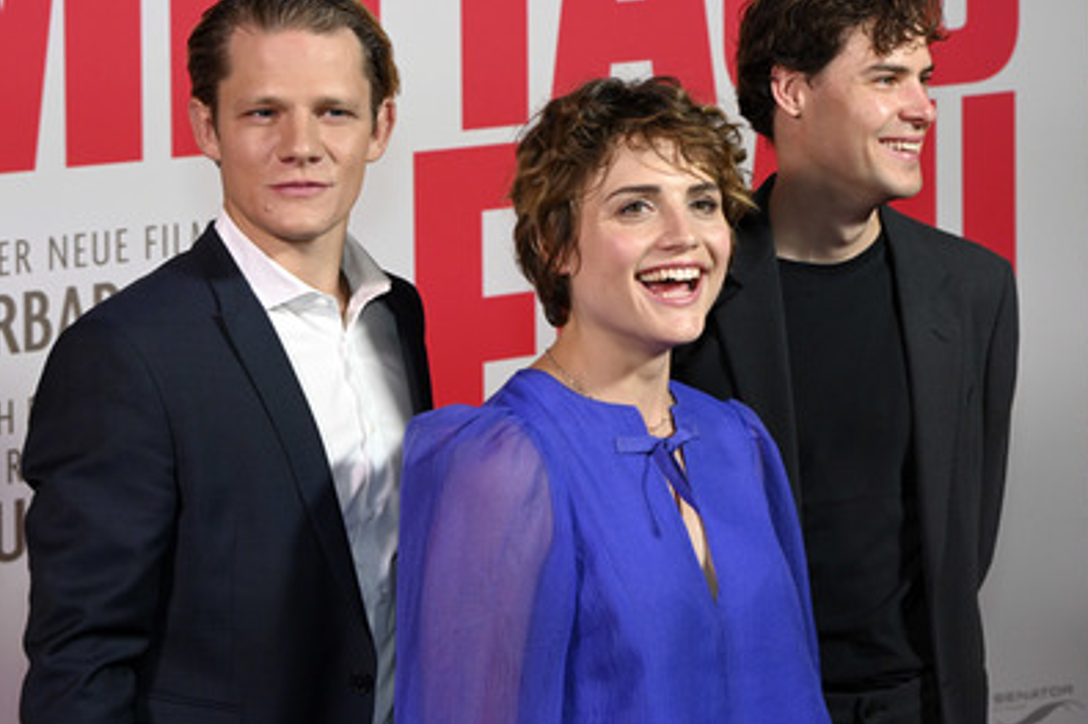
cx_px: 527
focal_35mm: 65
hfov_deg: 31.0
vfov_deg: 20.9
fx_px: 1964
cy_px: 317
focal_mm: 57
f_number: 7.1
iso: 2000
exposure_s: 1/200
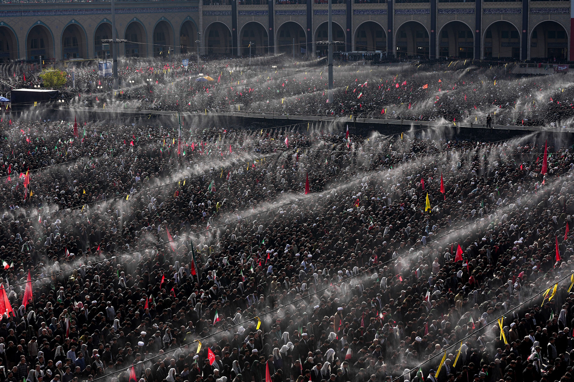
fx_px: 1116
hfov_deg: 28.8
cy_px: 191
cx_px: 287
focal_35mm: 70
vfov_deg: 19.5
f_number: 5.6
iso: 125
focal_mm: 70
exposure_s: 1/500
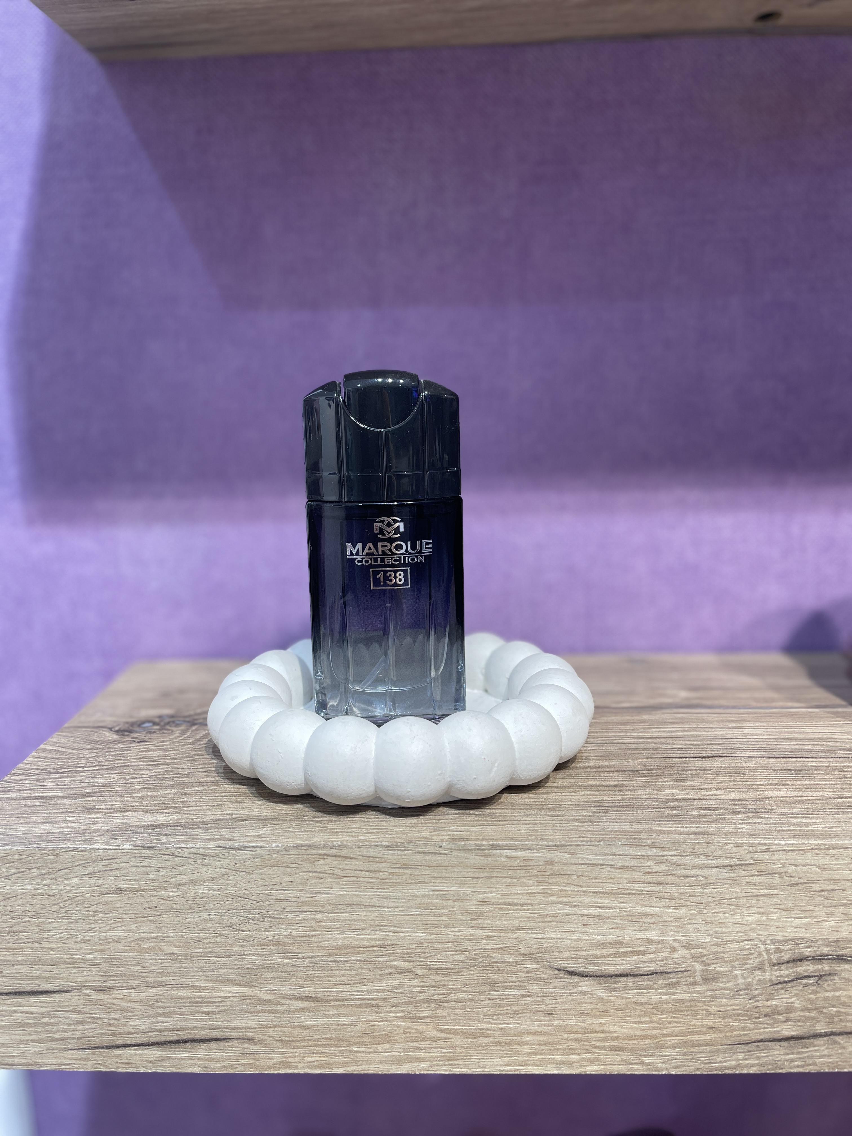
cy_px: 568
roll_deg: +2.1
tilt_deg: -9.6
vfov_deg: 67.3
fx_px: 853
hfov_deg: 53.1
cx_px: 426
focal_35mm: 26
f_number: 1.6
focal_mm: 4.2
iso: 40
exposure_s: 1/100
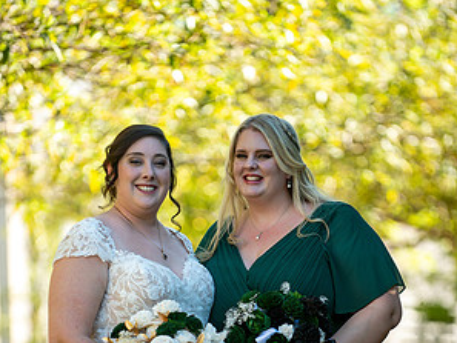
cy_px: 295
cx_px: 228
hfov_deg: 7.8
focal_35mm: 255
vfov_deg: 5.8
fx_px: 3368
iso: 400
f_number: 2.8
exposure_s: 1/1000
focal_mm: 175
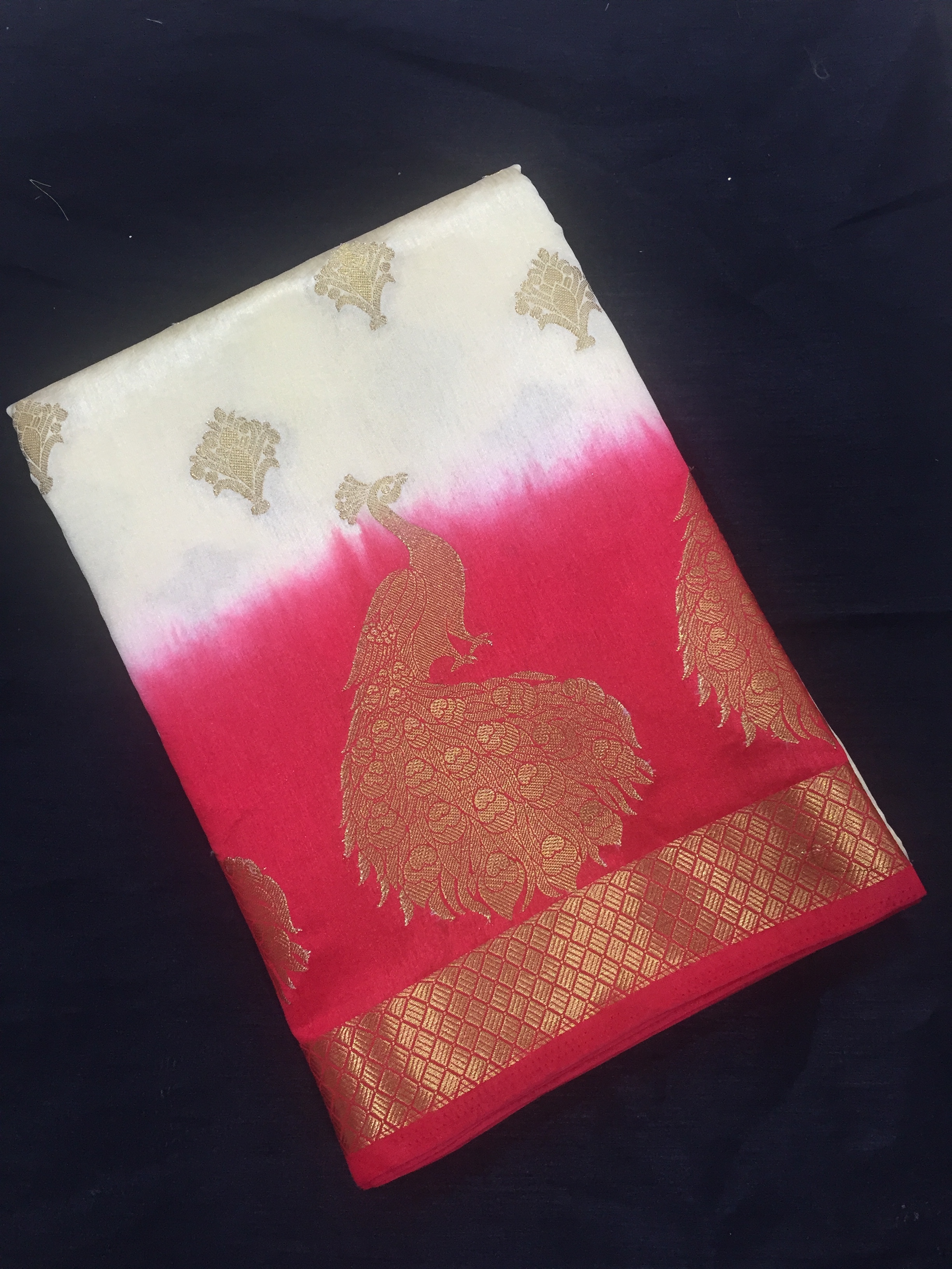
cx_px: 476
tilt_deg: -82.1
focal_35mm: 29
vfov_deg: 61.7
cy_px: 634
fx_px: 1063
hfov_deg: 48.2
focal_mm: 4.15
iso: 125
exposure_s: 1/33
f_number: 2.2
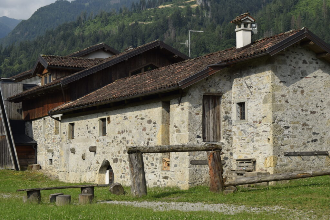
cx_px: 165
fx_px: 619
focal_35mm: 68
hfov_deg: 29.9
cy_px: 110
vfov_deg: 20.2
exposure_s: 1/200
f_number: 11
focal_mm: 45
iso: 100
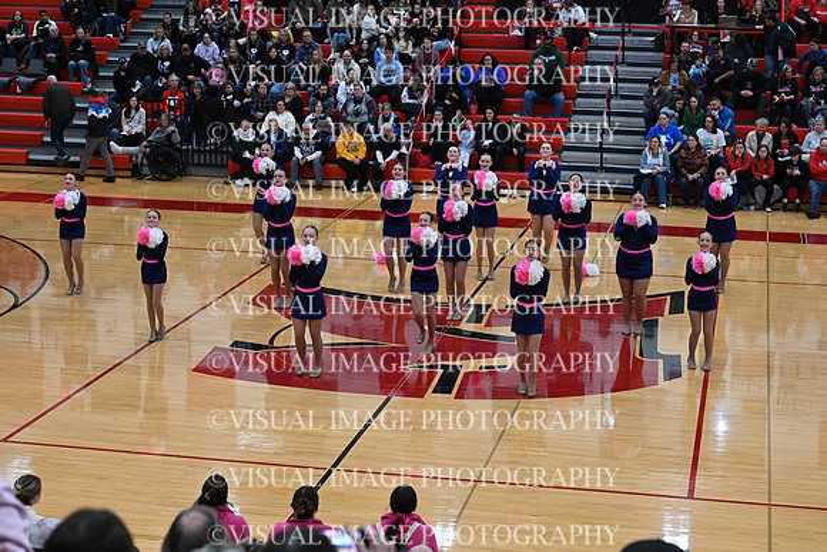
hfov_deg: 28.8
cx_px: 414
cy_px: 276
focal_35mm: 70
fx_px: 1608
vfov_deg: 19.5
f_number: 4
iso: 4000
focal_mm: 70
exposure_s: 1/400
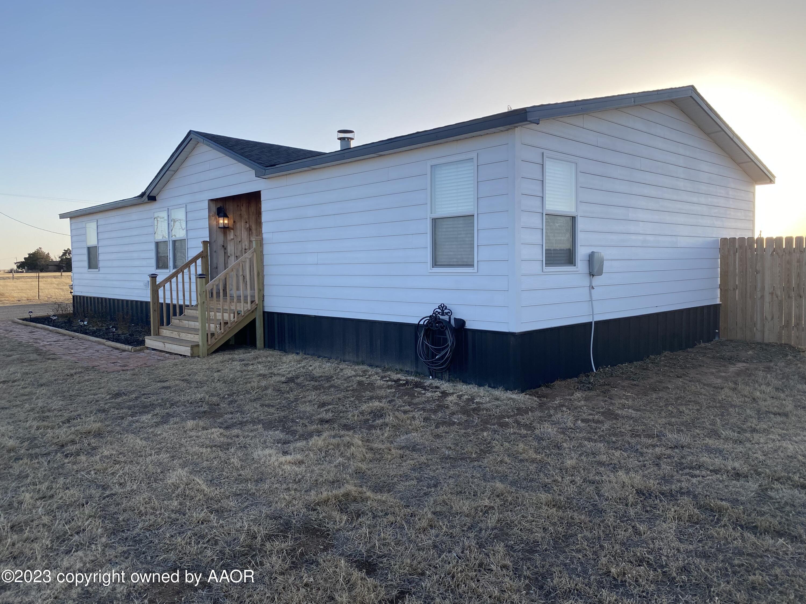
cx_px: 403
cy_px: 302
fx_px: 605
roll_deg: +0.2
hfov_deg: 67.3
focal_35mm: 26
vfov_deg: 53.1
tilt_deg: -4.0
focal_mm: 4.25
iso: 32
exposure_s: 1/1043
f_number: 1.8
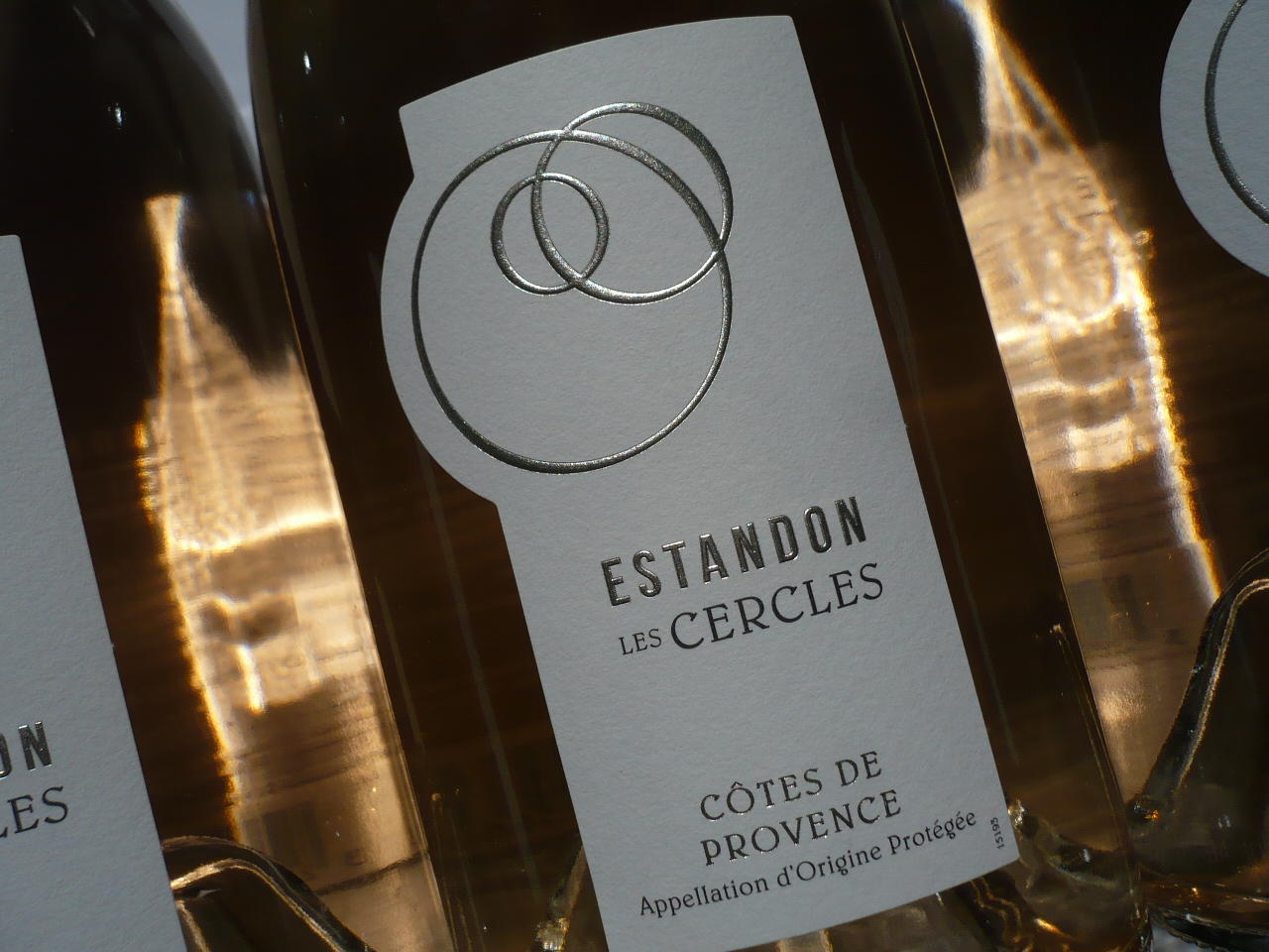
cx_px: 634
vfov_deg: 40.7
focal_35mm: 35
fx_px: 1283
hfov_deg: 52.6
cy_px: 476
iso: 100
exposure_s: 1/2000
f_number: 8
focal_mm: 5.8
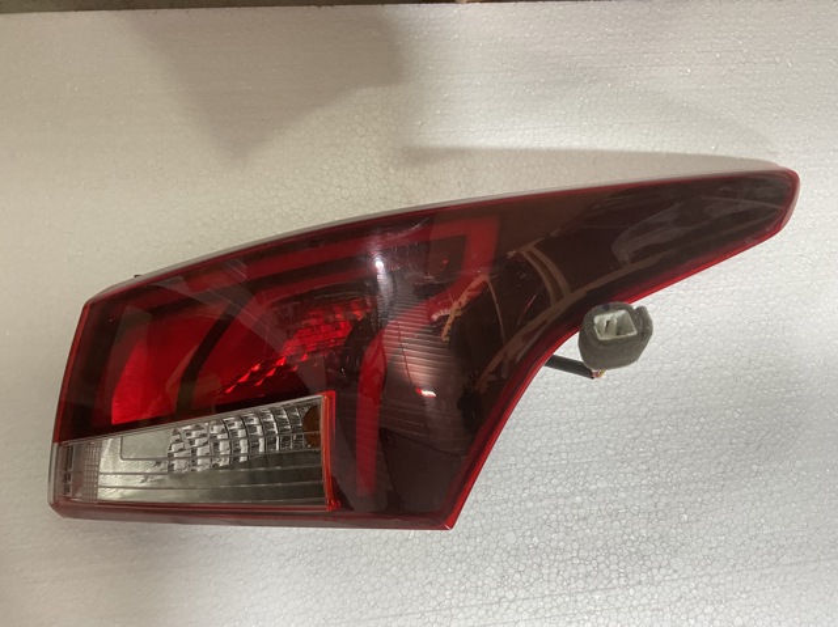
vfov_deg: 48.2
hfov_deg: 61.7
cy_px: 314
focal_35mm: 29
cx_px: 419
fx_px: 702
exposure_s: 1/100
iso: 50
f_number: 1.8
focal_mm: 3
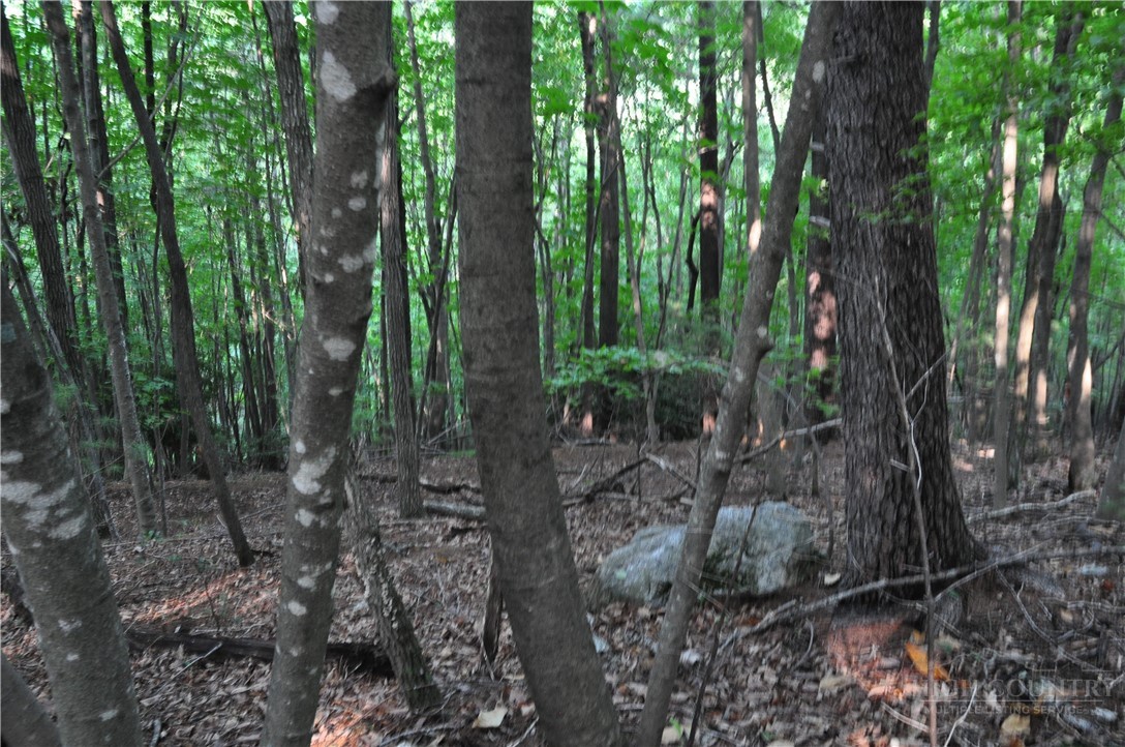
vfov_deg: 47.8
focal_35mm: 27
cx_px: 562
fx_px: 842
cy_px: 374
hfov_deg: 67.5
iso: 800
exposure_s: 1/15
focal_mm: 18
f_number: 6.3
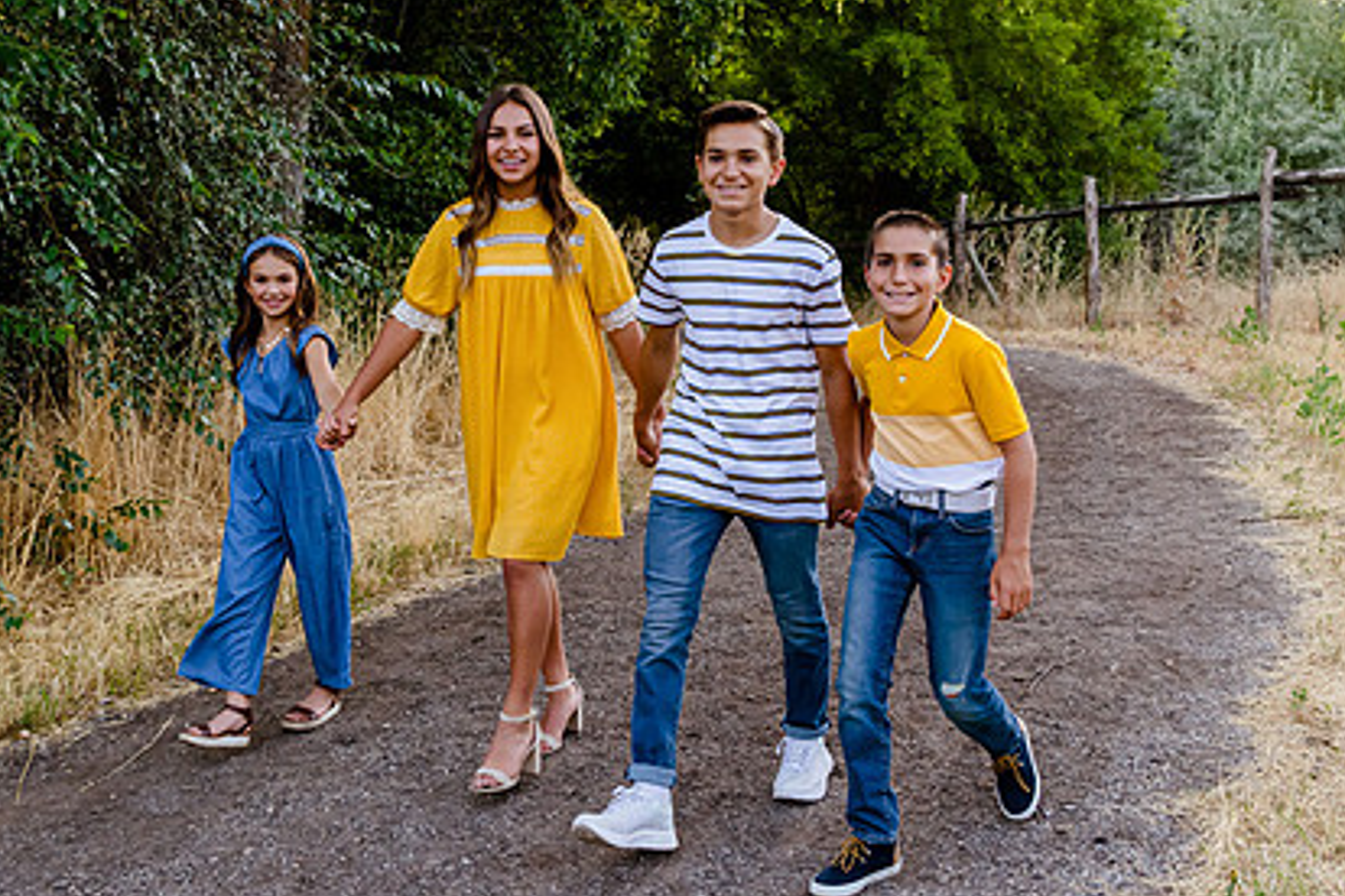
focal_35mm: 42
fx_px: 1569
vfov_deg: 31.9
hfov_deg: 46.2
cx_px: 540
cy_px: 415
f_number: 6.3
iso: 1000
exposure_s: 1/160
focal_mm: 24
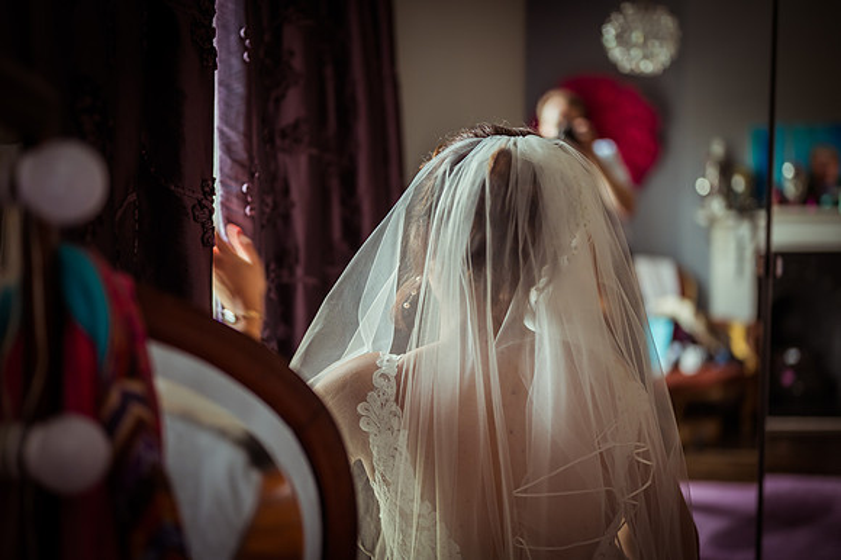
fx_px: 1167
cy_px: 280
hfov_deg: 39.6
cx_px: 420
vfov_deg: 27.0
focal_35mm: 50
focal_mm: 50
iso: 360
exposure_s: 1/125
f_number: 2
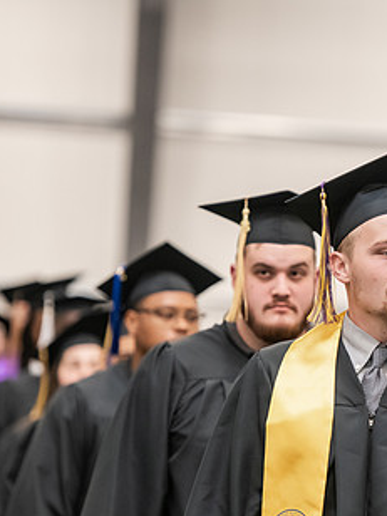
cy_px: 322
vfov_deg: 7.0
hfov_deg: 5.3
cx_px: 385
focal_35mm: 281
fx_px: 4189
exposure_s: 1/200
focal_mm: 155
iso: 2500
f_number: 3.2
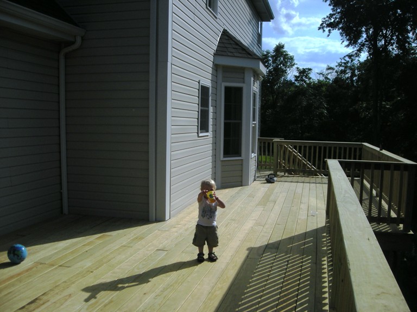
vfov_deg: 40.7
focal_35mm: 35
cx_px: 208
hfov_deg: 52.6
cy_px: 156
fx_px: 422
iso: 50
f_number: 5.7
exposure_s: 1/1100
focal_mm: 5.7
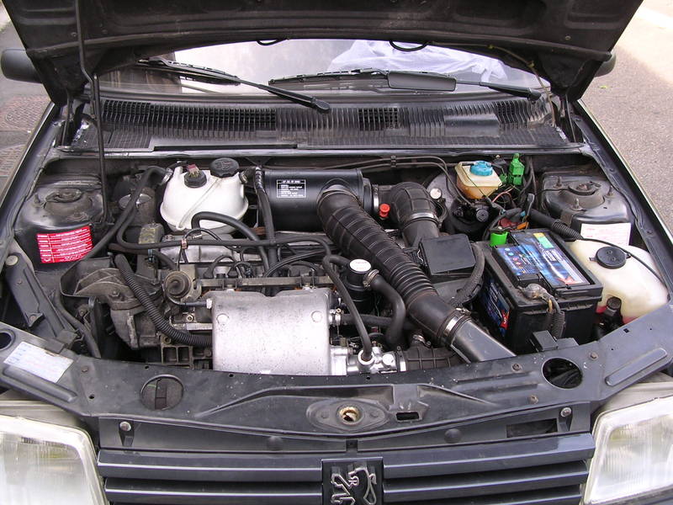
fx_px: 739
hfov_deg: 49.0
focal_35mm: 38
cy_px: 252
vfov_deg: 37.7
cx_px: 336
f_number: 2.8
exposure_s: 1/99.7
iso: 100
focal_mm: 5.8
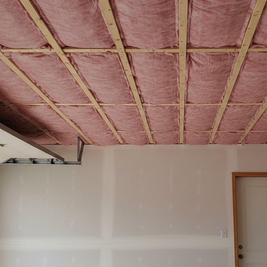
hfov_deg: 47.4
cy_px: 145
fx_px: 297
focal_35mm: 34
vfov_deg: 48.4
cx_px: 186
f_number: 1.8
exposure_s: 1/1665
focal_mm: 6.4
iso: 440
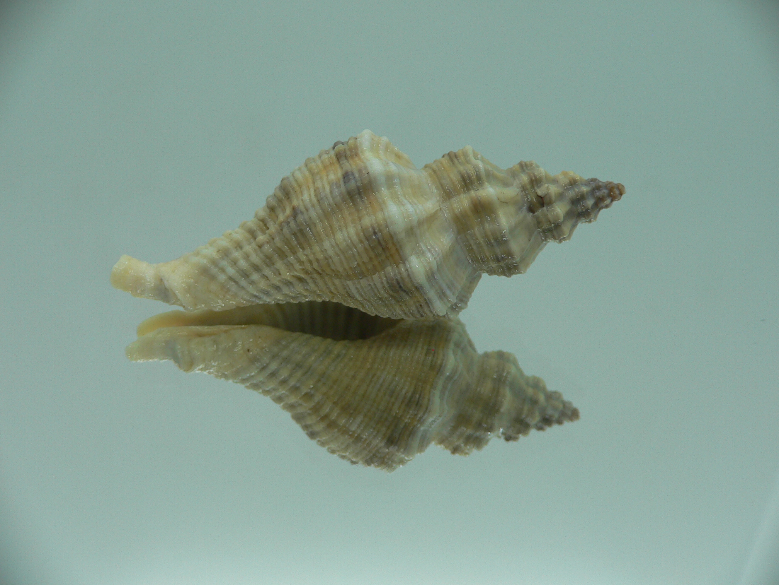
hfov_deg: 52.6
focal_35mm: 35
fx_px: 788
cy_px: 292
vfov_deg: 40.7
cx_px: 390
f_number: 2.8
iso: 80
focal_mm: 4.6
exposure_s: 1/60
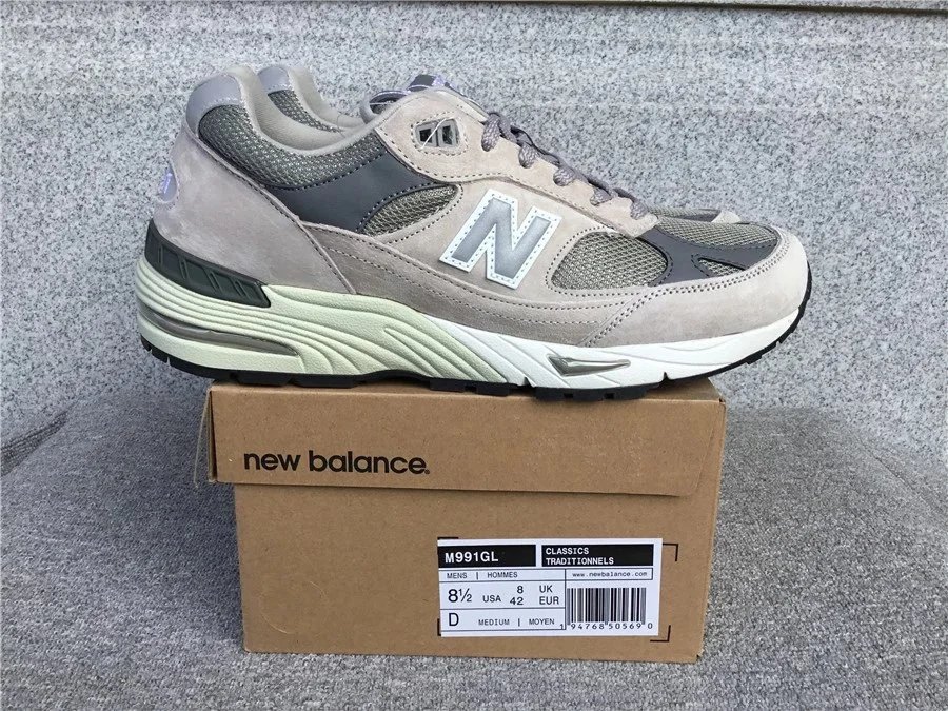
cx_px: 474
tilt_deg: -18.0
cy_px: 356
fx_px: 849
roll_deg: -0.9
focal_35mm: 31
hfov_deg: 58.4
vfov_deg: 45.4
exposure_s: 1/399
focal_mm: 3.3
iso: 25
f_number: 2.4
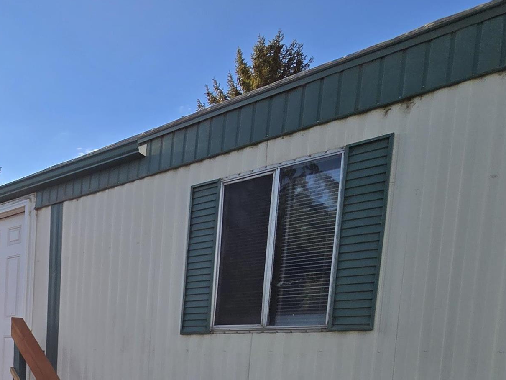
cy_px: 413
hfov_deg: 48.1
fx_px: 482
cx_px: 29
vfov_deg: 36.6
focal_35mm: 33
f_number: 2.2
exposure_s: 1/1559
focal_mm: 2.2
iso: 50
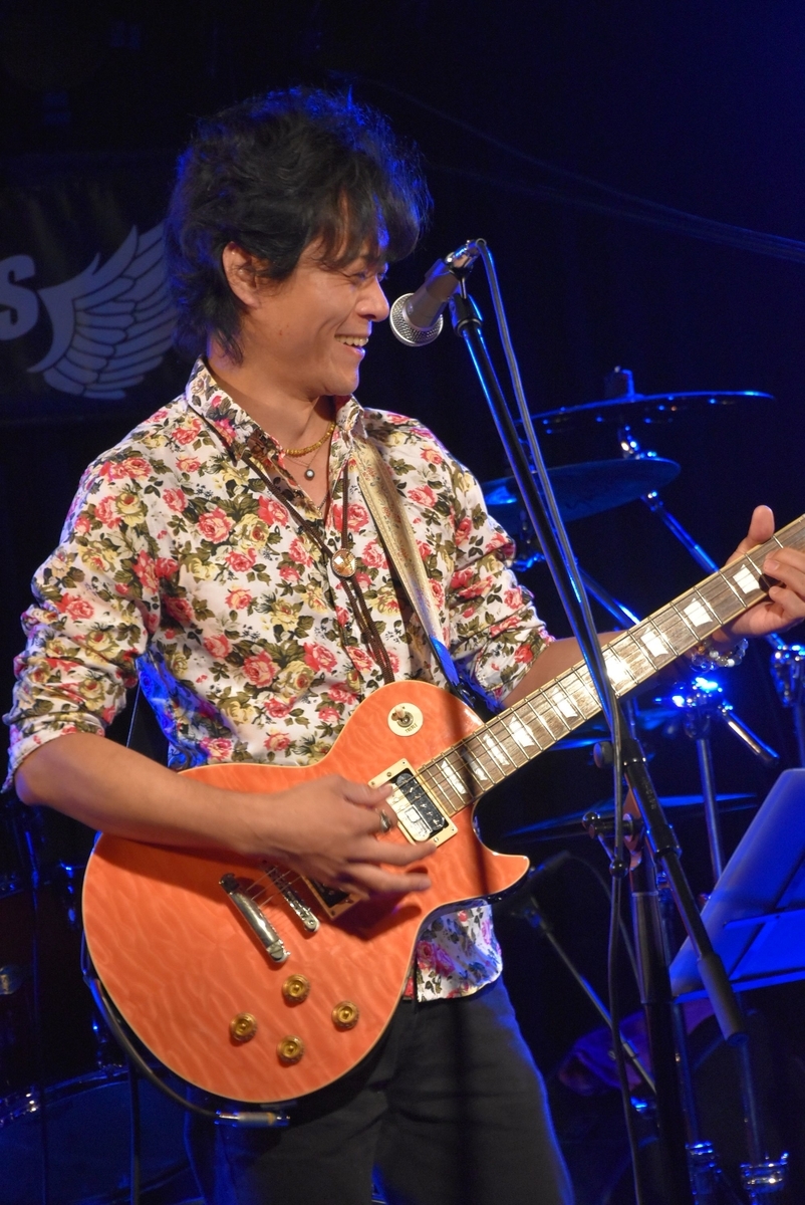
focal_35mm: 129
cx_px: 402
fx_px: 4319
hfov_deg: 10.6
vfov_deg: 15.9
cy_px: 602
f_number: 5.6
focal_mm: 86
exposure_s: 1/60
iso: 2800
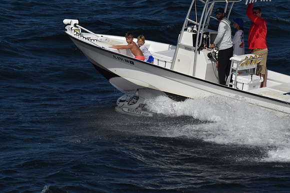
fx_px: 2780
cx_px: 145
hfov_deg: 6.0
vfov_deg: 4.0
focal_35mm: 345
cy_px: 96
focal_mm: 230
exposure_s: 1/1000
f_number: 22
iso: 400
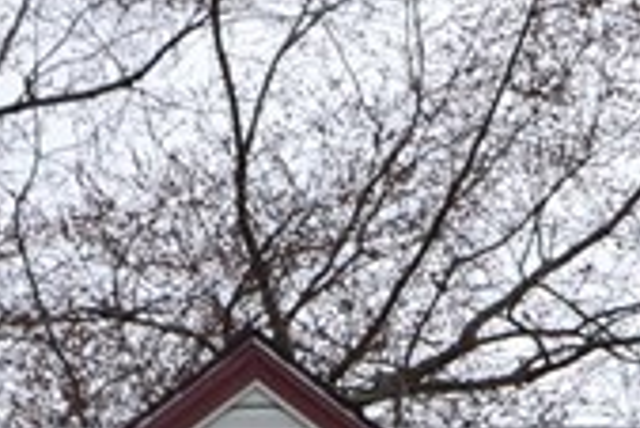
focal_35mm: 270
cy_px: 1095
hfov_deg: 7.6
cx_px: 337
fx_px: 4804
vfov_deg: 4.9
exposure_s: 1/320
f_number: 10
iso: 400
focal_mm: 28
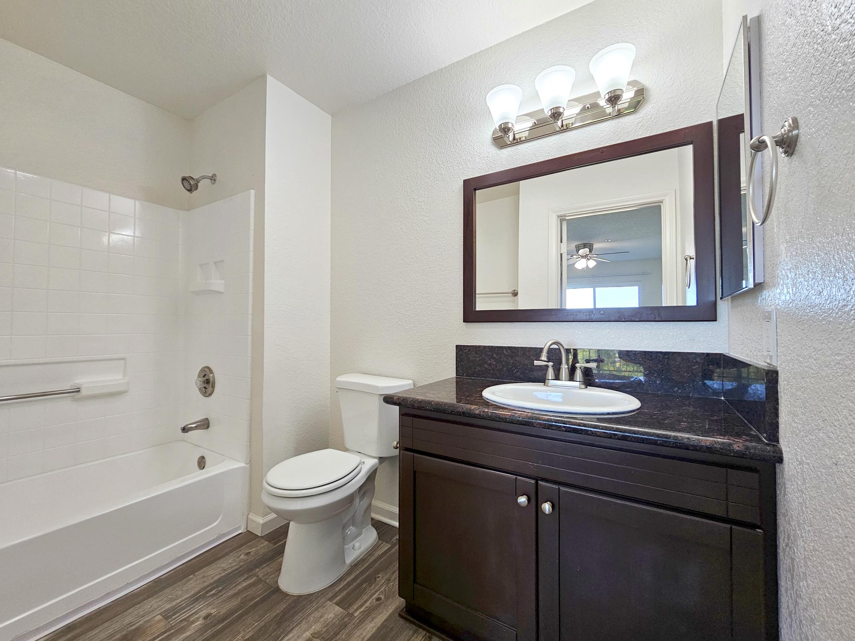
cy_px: 320
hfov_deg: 106.2
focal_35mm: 13
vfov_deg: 89.9
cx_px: 428
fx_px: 321
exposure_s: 1/60
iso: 80
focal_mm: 2.2
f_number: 2.2
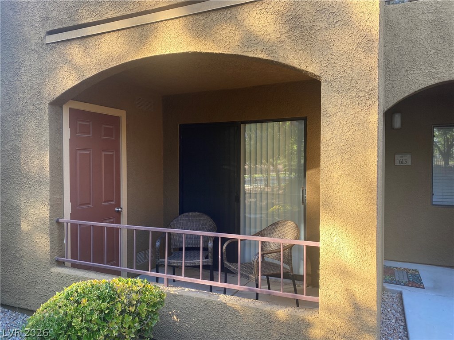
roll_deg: -0.9
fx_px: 341
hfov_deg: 67.3
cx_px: 227
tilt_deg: -2.1
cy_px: 170
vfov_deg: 53.1
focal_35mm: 26
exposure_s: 1/121
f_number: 1.8
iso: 64
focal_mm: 4.25
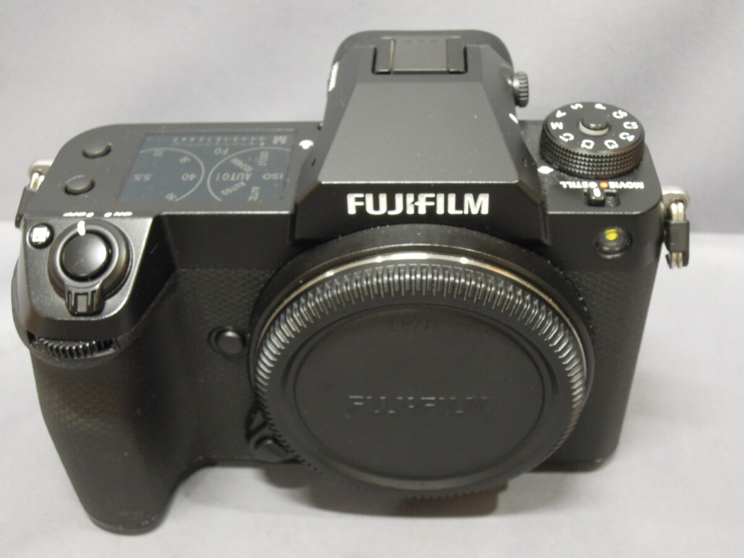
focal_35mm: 45
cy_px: 279
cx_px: 372
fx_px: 967
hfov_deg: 42.1
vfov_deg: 32.2
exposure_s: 1/13
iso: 500
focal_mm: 8.1
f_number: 4.5
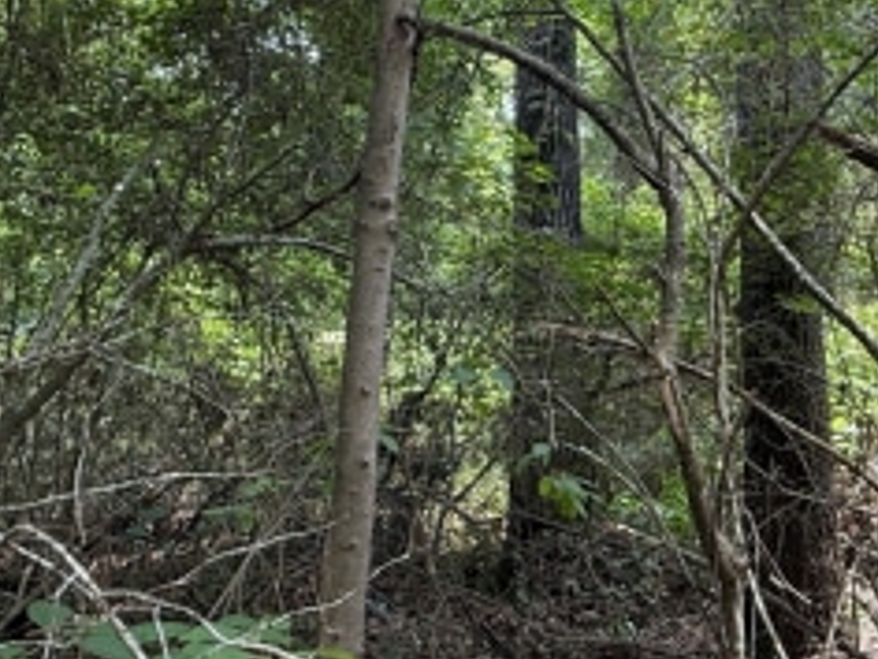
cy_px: 201
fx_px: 964
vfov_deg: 37.2
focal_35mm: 38
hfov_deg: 48.6
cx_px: 543
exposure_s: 1/104
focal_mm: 2.22
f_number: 2.2
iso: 64
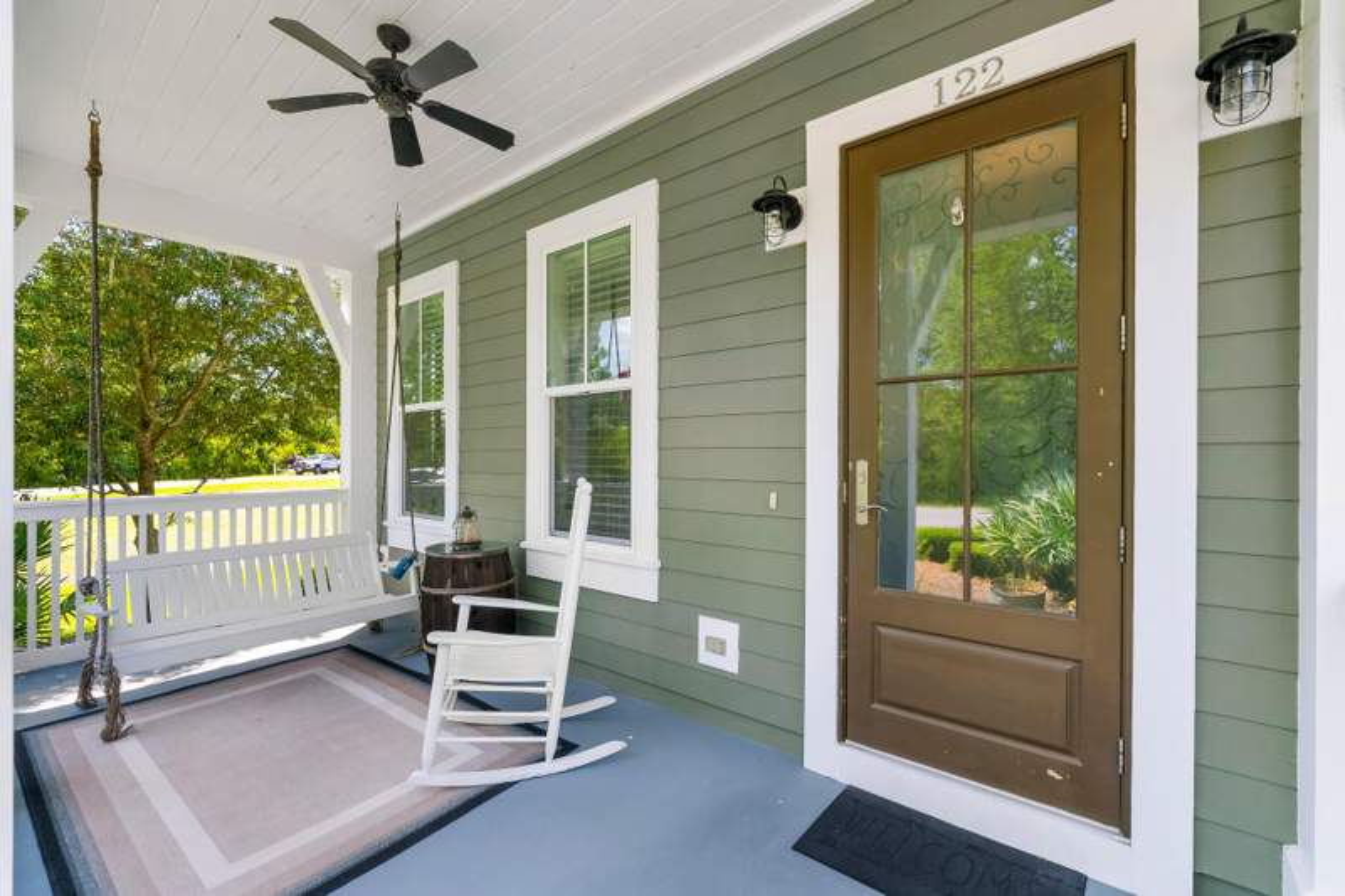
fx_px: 560
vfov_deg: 77.3
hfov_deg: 100.4
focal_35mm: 15
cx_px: 672
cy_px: 448
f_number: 9
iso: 400
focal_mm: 15
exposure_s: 1/30
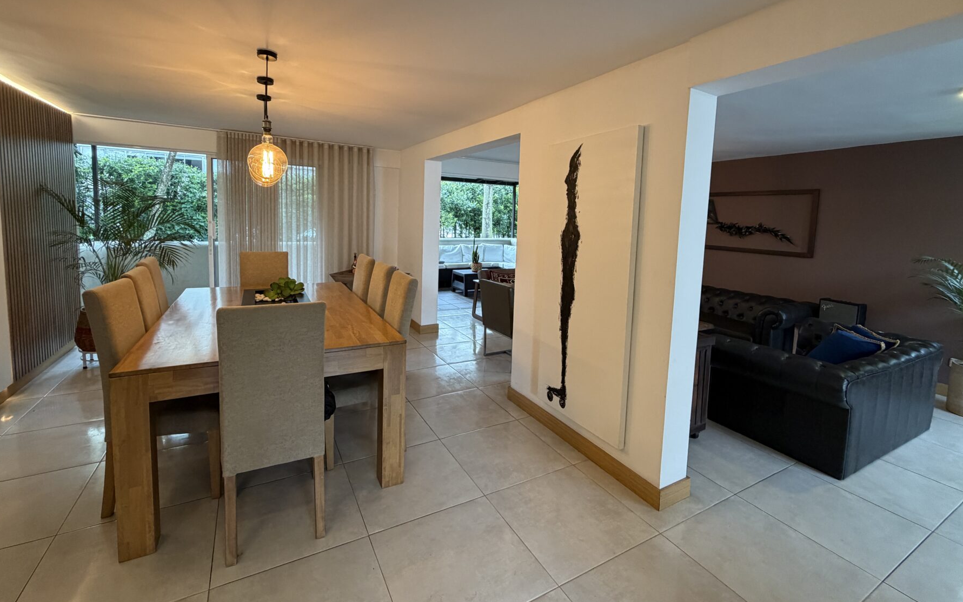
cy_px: 254
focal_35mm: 16
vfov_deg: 70.8
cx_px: 487
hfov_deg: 97.8
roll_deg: -1.6
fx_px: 420
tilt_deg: -4.6
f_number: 2.2
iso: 320
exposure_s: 1/120
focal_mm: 2.22
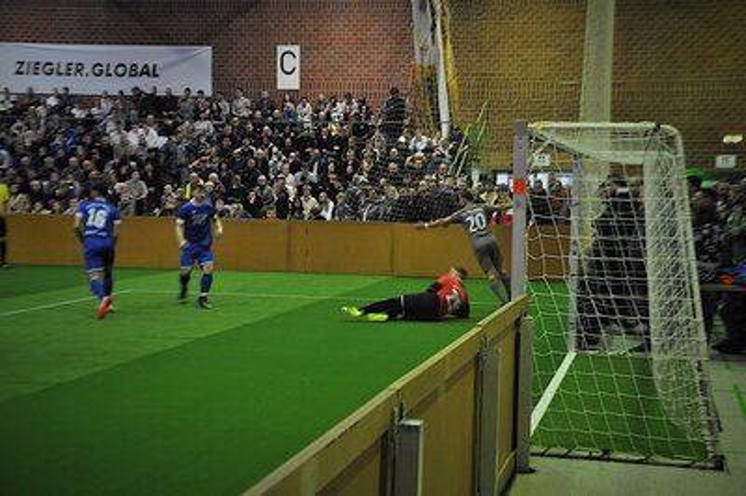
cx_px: 373
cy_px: 248
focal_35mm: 63
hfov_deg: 31.9
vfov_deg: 21.5
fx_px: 1304
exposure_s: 1/30
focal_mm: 42
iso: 1100
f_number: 4.8
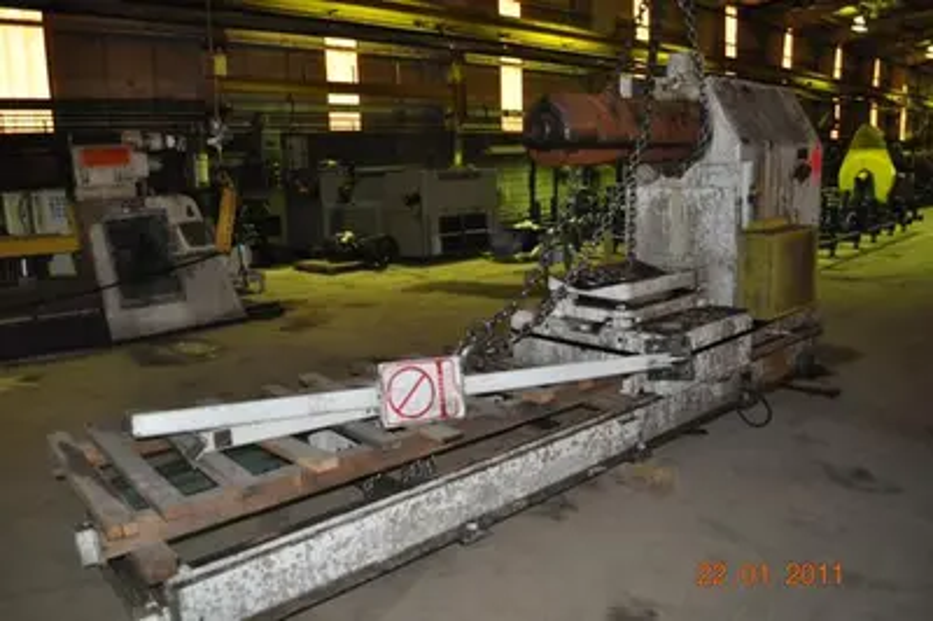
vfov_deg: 47.9
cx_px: 466
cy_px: 310
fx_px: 699
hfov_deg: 67.4
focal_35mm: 27
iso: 800
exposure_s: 1/60
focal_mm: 18
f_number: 3.5
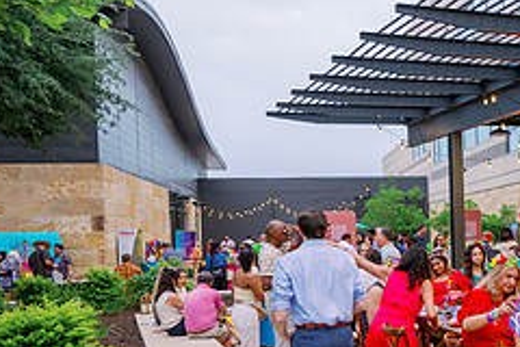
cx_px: 600
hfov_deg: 30.2
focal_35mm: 58
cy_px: 240
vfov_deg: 23.2
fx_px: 838
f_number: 4.5
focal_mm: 24
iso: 1600
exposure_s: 1/160
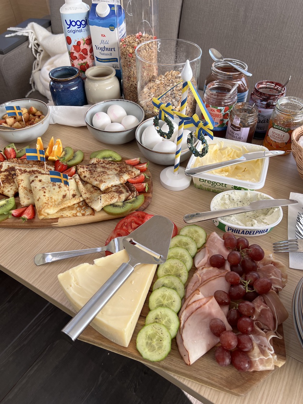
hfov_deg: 53.1
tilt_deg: -46.1
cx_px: 152
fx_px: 303
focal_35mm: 26
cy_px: 202
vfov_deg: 67.3
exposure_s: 1/168
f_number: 1.5
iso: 40
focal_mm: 5.7
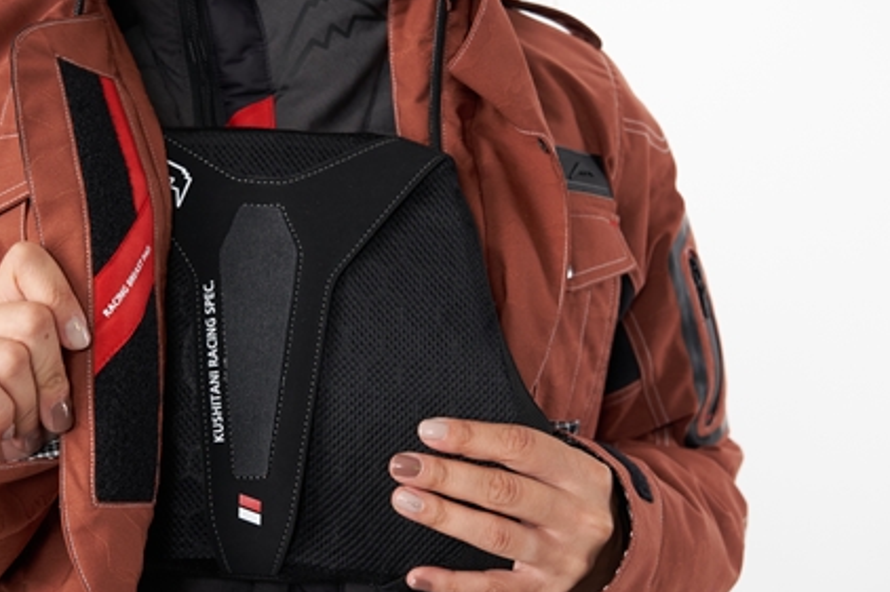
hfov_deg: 36.5
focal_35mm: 54
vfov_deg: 25.0
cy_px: 280
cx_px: 302
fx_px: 1334
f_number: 6.3
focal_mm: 38
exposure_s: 1/80
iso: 1250
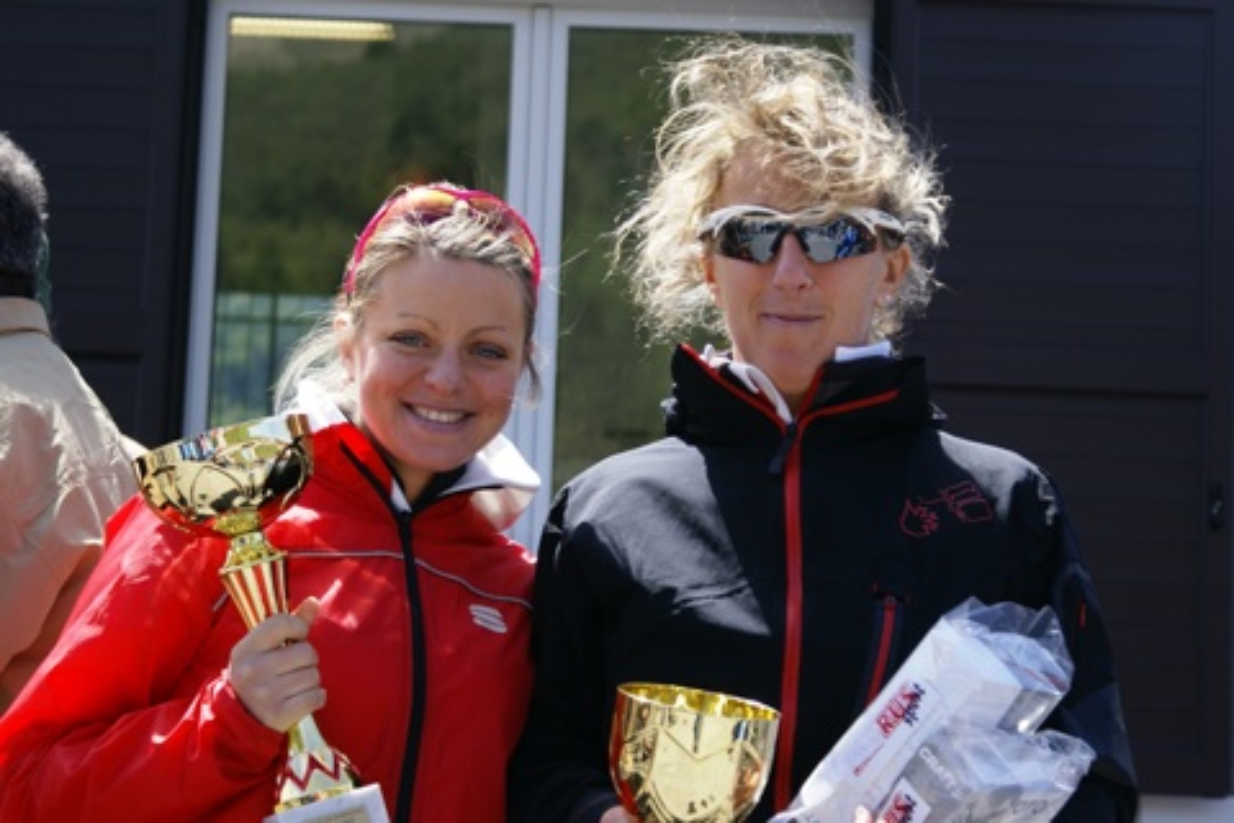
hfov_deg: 19.5
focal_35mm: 105
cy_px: 412
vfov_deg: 13.0
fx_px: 3599
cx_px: 617
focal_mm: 70
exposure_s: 1/250
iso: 100
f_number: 5.6
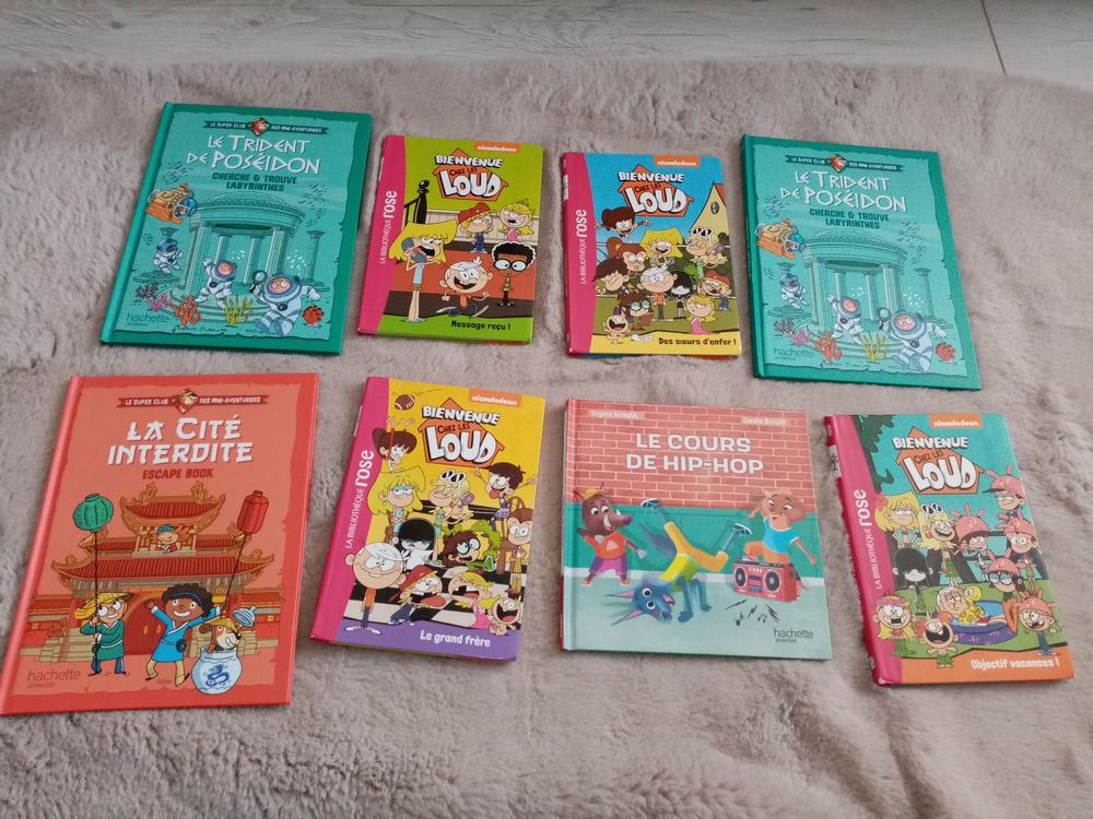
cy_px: 410
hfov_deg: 67.3
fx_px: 821
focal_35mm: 26
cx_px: 546
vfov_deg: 53.1
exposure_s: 1/33.3
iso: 401
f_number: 1.8
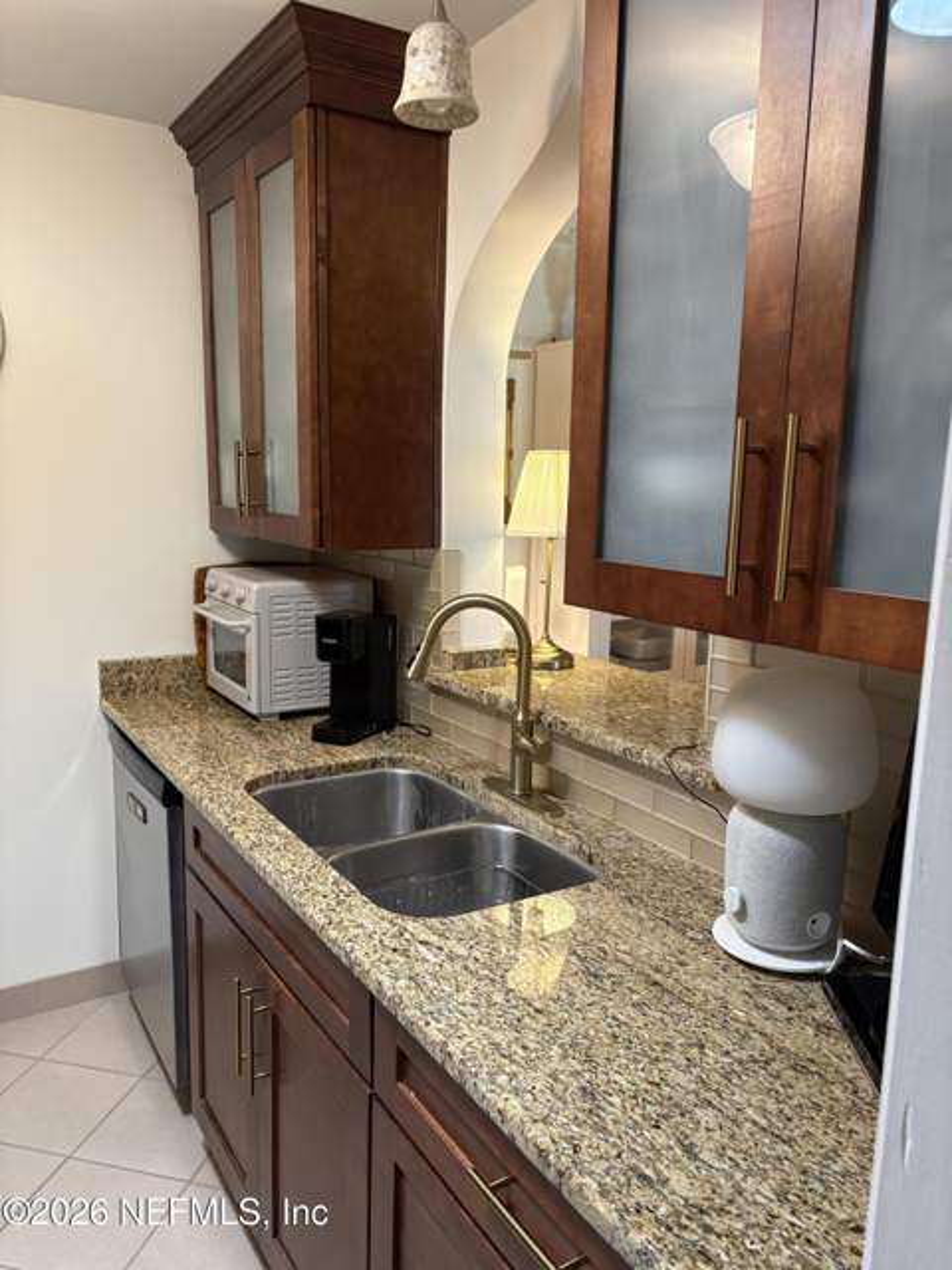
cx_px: 476
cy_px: 635
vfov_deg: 67.3
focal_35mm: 26
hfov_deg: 53.1
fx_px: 953
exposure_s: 1/60
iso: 200
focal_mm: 5.96
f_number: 1.6
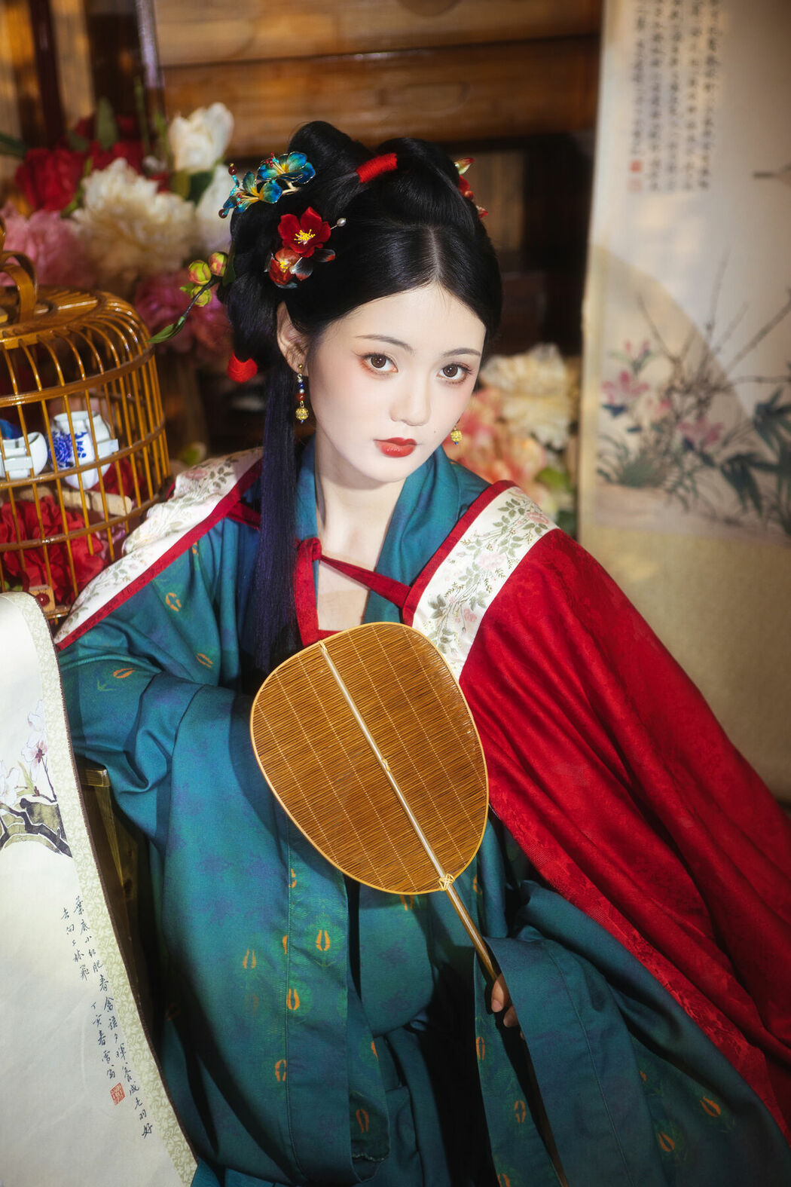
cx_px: 396
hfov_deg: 19.5
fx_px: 2307
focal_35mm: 70
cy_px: 594
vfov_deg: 28.8
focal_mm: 70
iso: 500
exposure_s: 1/200
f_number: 2.8
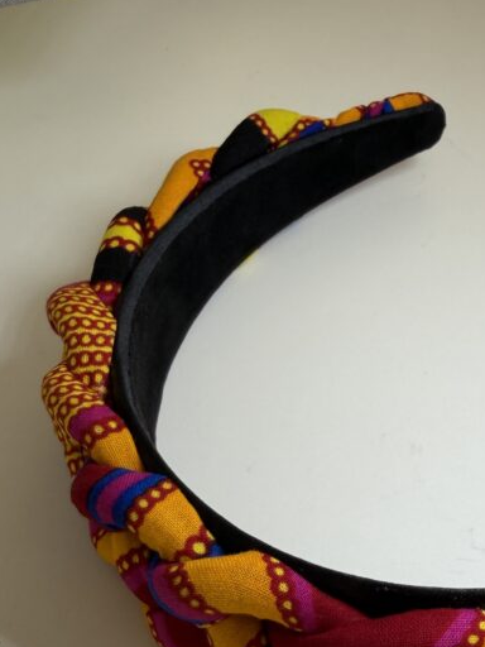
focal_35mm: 48
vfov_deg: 37.9
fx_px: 897
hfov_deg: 29.5
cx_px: 400
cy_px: 538
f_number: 2.2
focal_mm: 2.22
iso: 40
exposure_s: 1/121
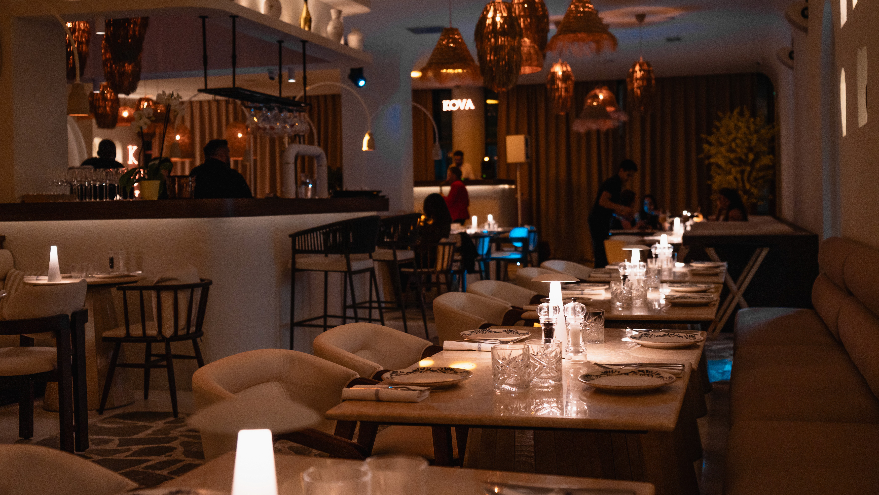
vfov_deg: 27.7
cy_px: 215
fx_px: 1001
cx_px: 440
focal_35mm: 43
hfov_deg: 47.4
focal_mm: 41
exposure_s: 1/50
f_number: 4
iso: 800
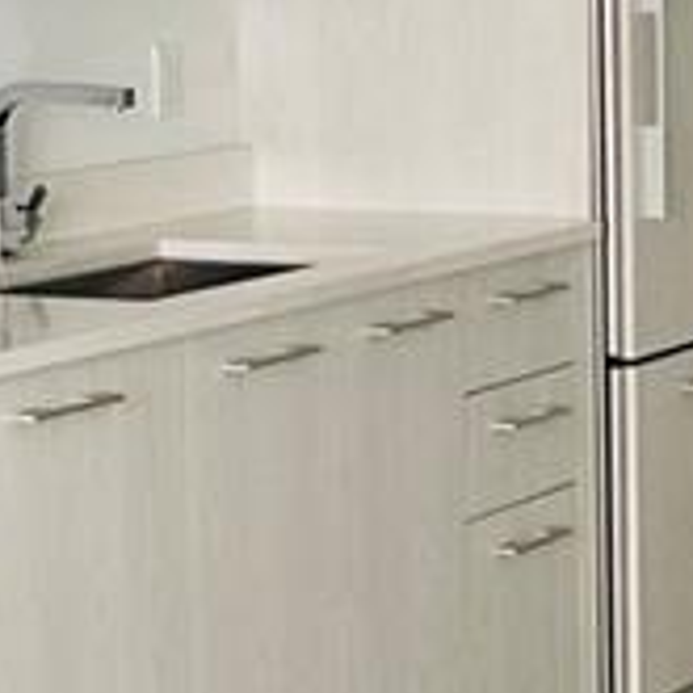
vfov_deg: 10.5
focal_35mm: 167
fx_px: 3782
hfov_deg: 10.4
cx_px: 563
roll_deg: +0.9
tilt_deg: -6.0
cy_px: 290
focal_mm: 4.25
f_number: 1.8
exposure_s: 1/81
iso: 125
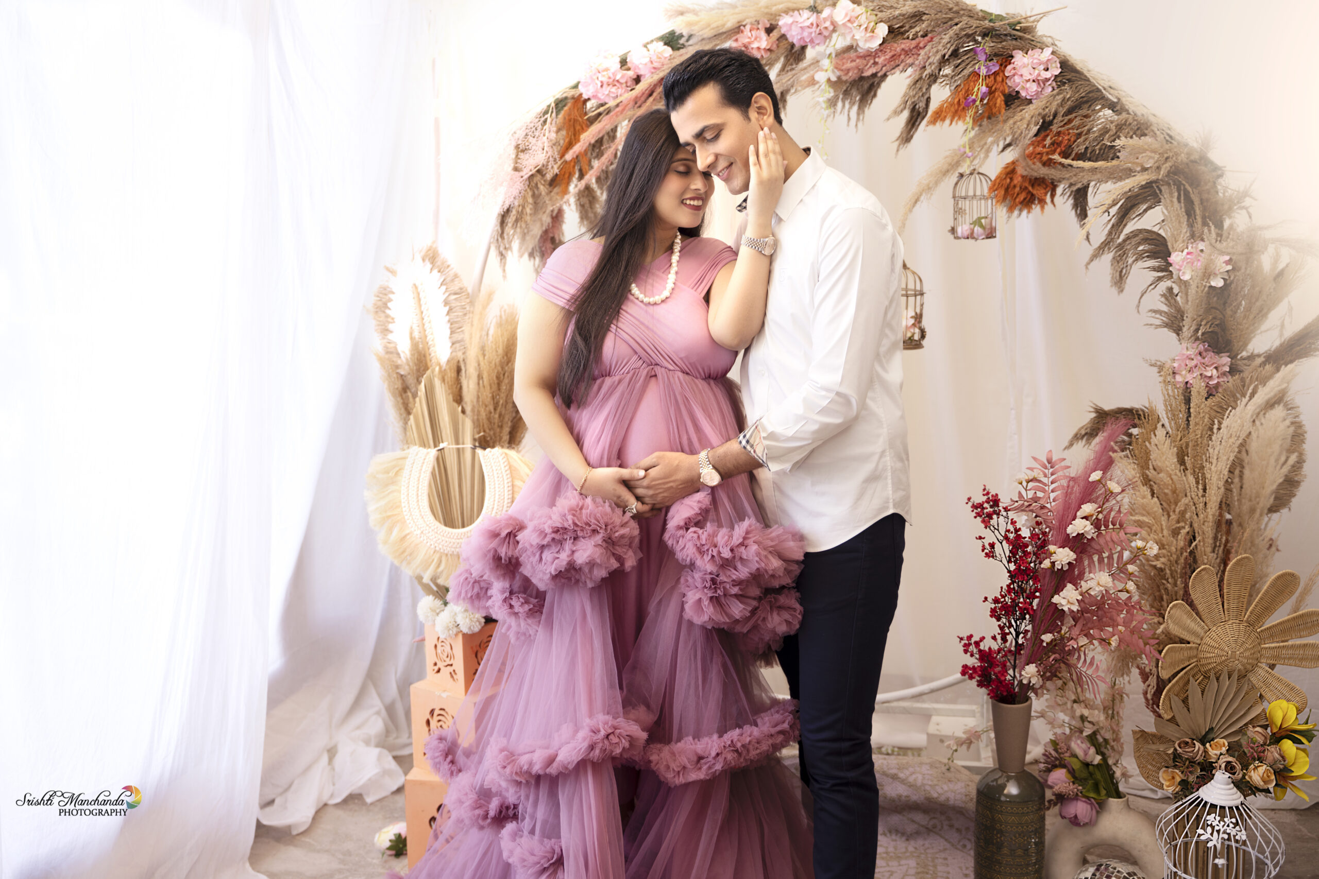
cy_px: 440
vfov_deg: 32.9
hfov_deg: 47.7
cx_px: 660
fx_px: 1491
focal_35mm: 41
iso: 160
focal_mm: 40.7
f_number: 2.8
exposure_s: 1/100
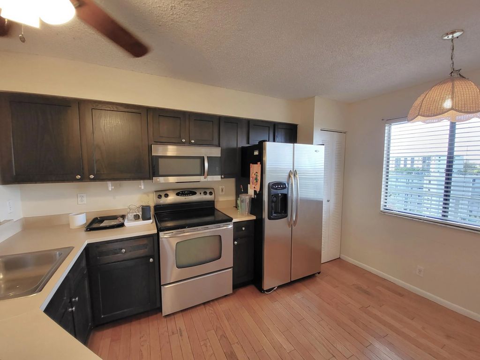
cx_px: 240
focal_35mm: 13
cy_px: 180
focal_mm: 1.74
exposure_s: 1/60
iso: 160
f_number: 2.2
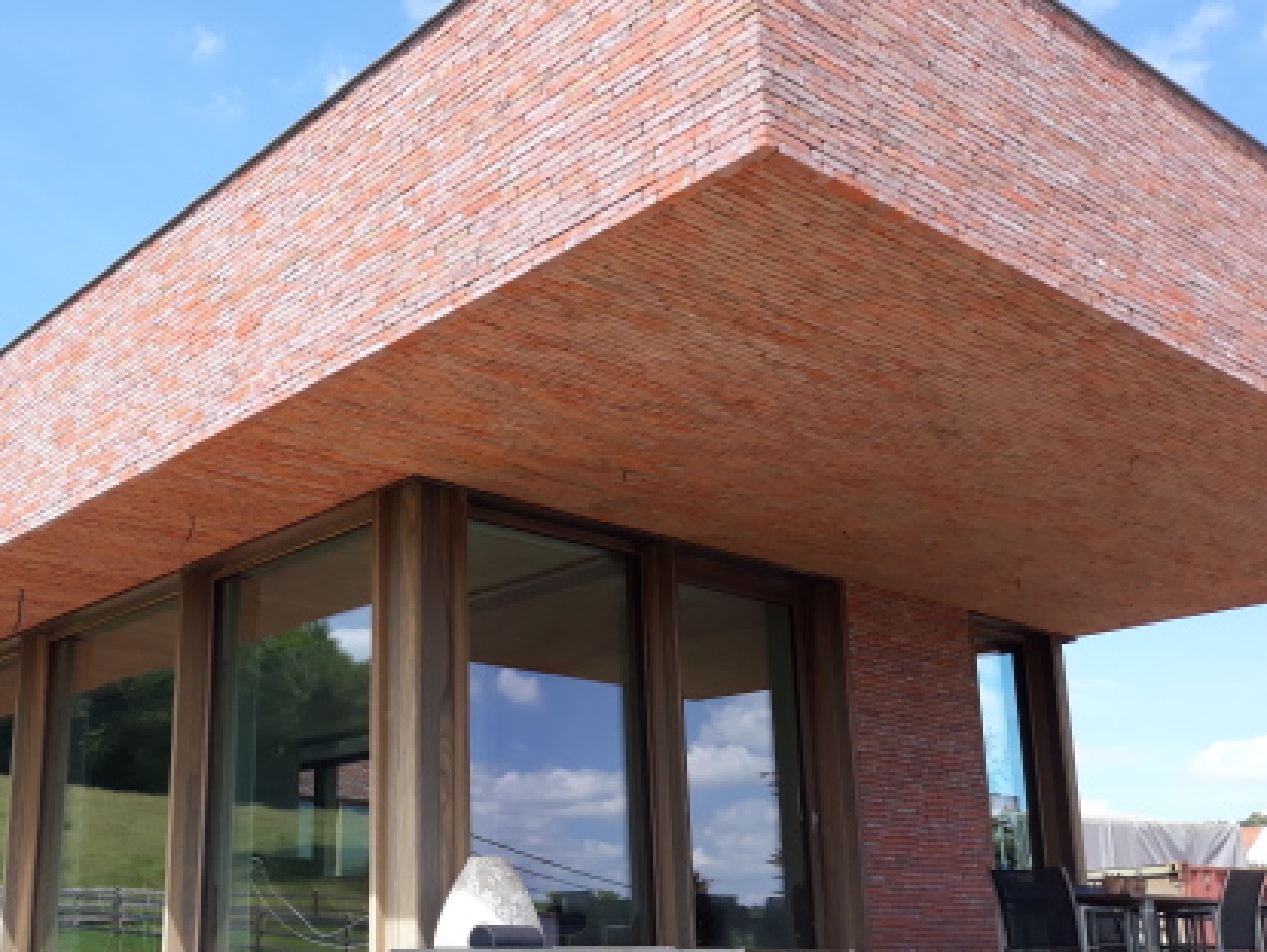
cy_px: 561
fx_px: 1429
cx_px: 397
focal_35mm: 39
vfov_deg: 36.8
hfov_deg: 46.9
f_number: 1.7
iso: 40
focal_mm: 3.71
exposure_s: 1/770
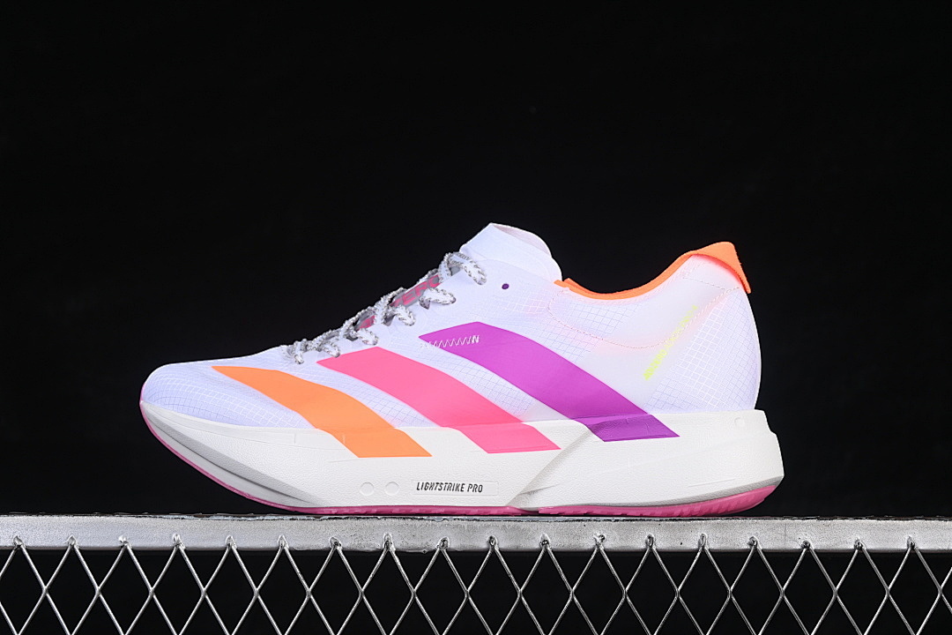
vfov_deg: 18.2
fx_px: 1983
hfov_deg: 27.0
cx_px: 476
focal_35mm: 75
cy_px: 318
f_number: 8
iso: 160
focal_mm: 50
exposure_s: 1/80
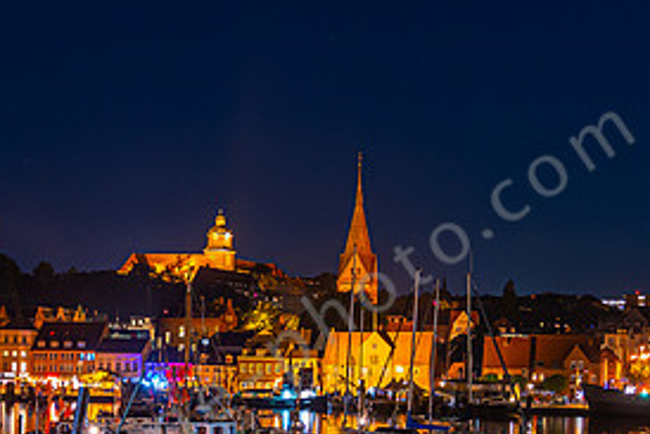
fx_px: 1301
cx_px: 301
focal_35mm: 72
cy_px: 333
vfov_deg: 18.8
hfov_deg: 28.1
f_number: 2.8
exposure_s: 3.2
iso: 250
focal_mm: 23
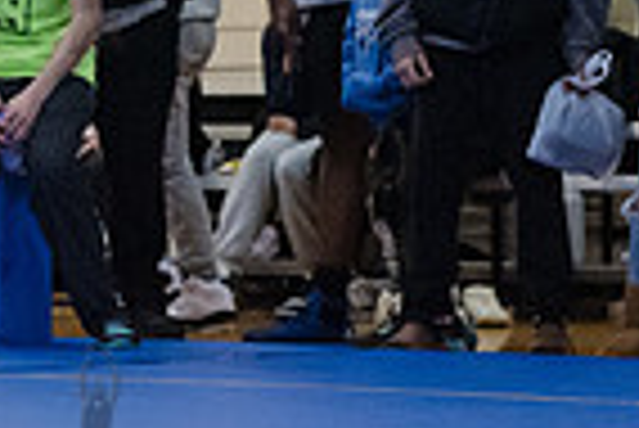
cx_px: -486
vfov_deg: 4.8
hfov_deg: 7.0
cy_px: 191
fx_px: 5082
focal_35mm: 286
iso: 8000
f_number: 3.2
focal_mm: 70
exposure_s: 1/400
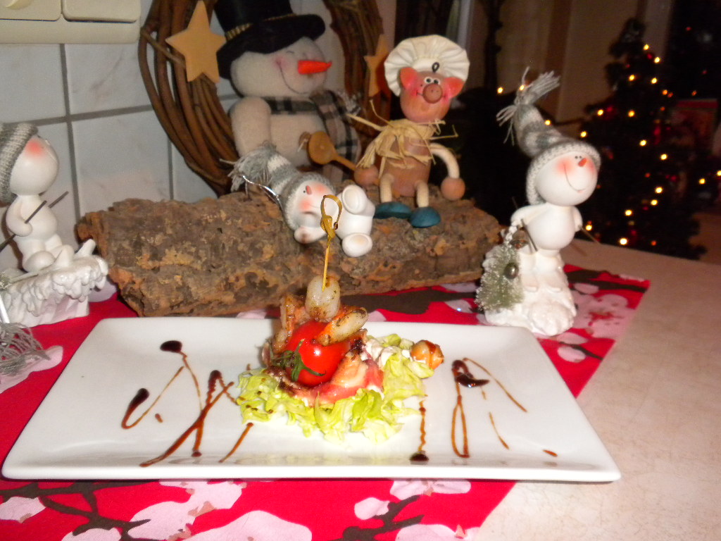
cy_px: 270
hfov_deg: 50.1
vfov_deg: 38.7
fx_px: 771
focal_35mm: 37
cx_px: 360
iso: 400
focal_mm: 6.6
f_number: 3.5
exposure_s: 1/30
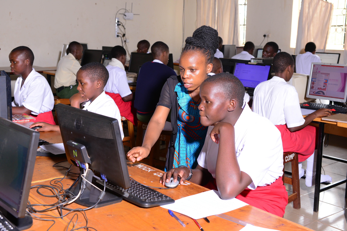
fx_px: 482
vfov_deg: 27.0
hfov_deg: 39.6
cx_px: 174
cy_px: 116
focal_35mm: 50
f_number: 5.6
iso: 1000
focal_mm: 50
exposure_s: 1/80
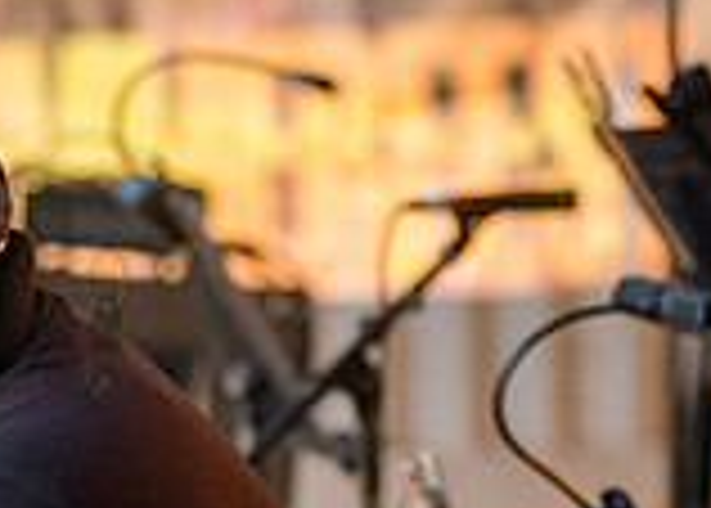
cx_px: -330
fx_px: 8707
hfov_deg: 4.6
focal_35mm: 431
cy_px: 479
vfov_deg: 3.3
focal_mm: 105
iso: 4000
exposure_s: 1/320
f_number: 3.5
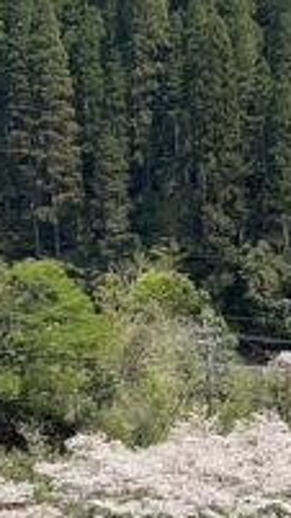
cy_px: 366
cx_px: 479
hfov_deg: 5.5
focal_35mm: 217
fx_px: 2978
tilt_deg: -7.7
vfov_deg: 9.9
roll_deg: +0.2
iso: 20
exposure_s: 1/1597
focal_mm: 6
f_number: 2
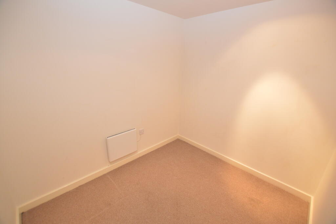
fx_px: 140
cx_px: 168
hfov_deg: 100.4
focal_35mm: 15
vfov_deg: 77.2
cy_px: 112
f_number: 3.5
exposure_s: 1/60
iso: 1250
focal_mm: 10
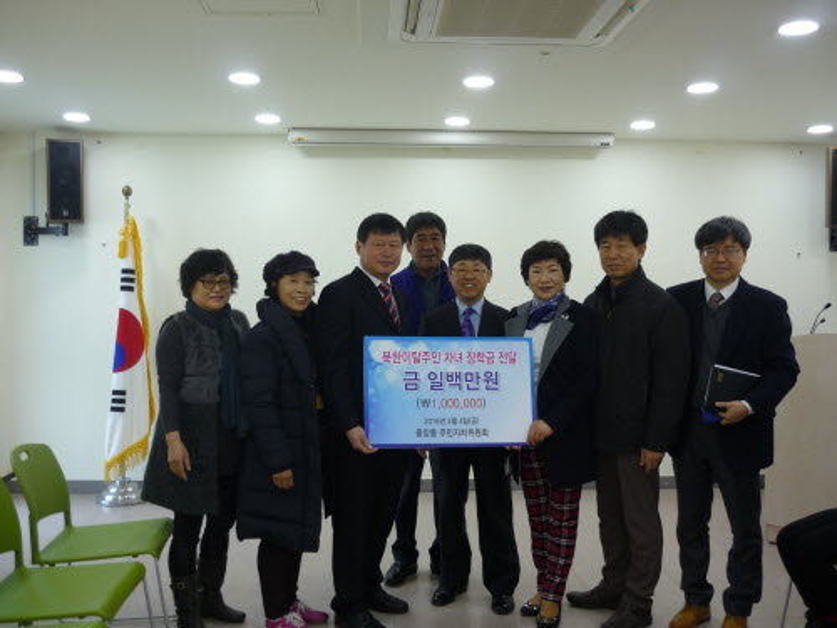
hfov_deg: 55.4
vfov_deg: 42.9
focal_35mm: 33
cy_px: 314
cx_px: 418
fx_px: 798
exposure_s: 1/30
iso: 100
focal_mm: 5.5
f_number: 2.8
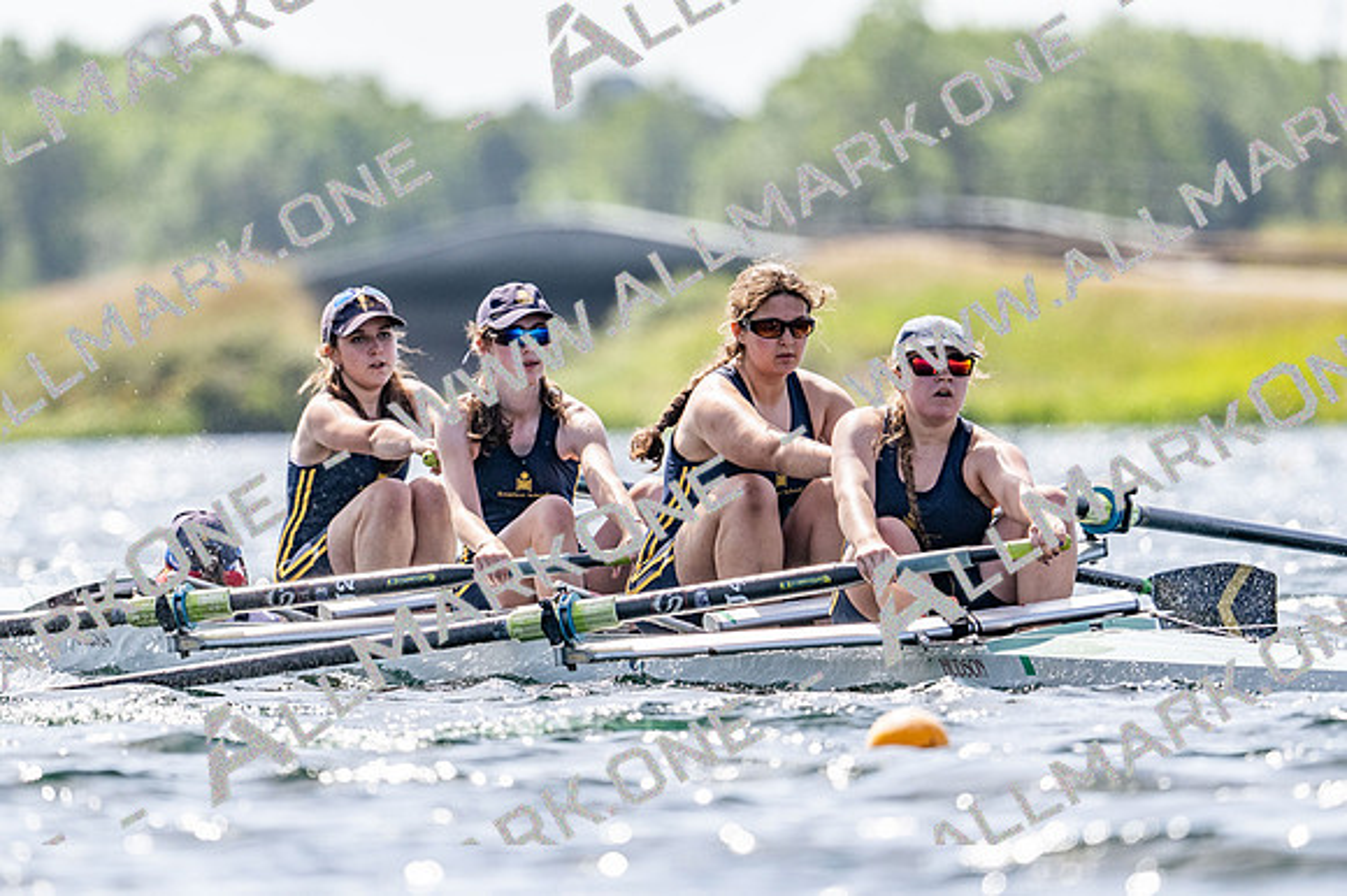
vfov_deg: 2.3
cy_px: 448
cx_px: 674
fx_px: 22436
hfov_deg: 3.4
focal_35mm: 600
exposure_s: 1/2500
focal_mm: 400
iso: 250
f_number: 4.5
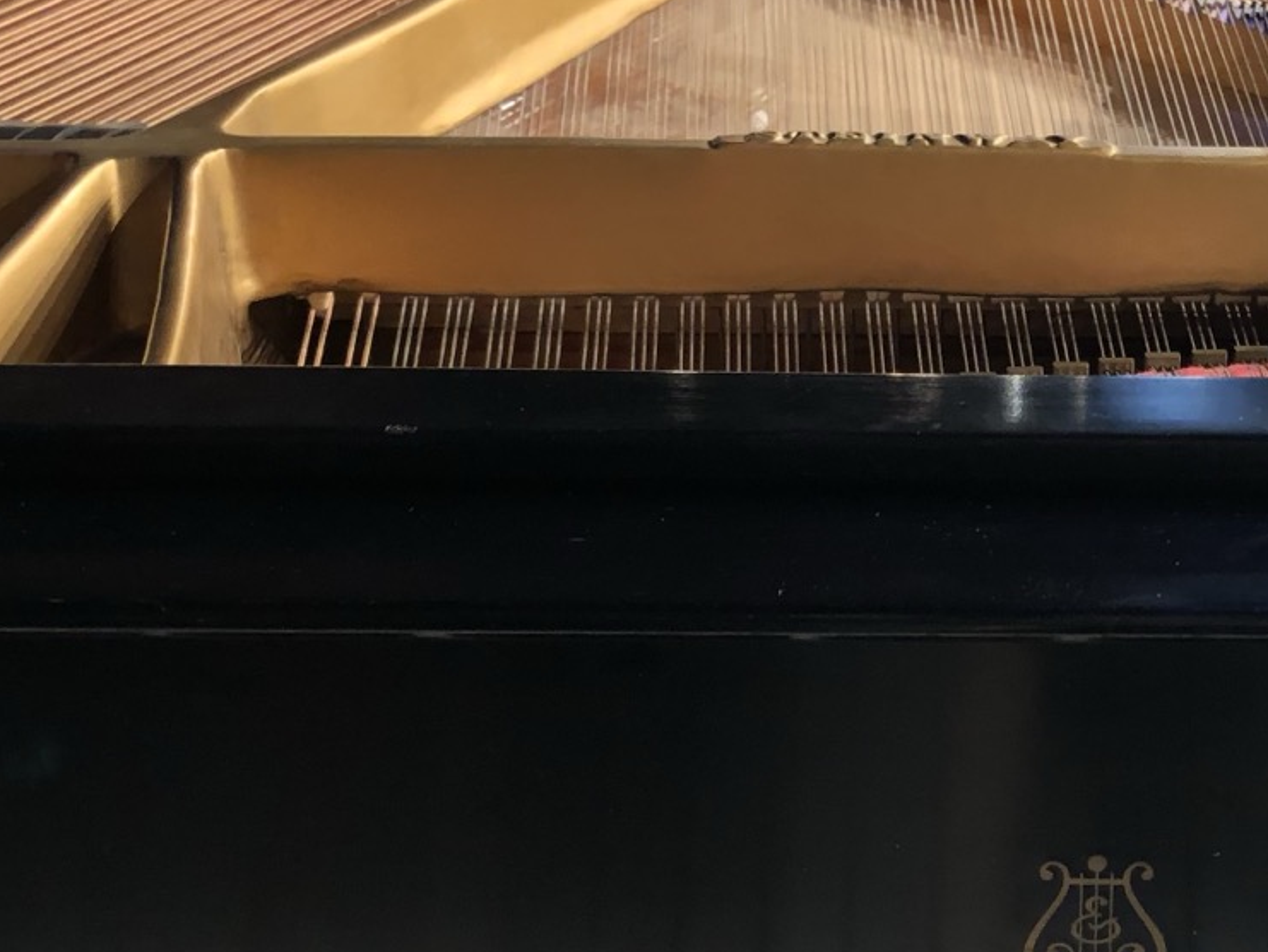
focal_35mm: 68
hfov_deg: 27.7
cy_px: 627
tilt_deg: -27.1
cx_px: 1095
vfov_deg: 21.5
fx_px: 2491
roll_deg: -1.5
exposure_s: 1/40
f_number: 1.8
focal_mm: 3.99
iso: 320
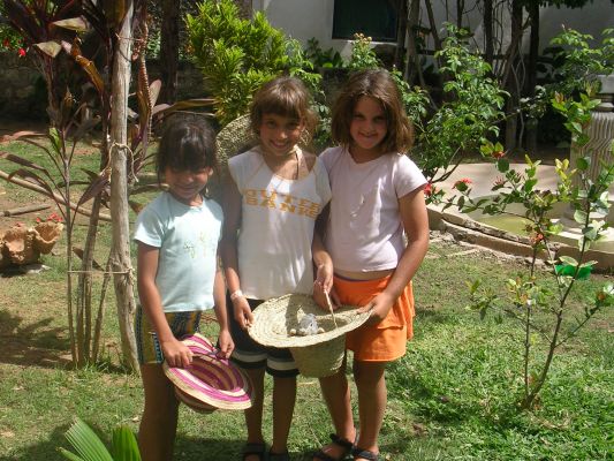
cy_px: 230
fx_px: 869
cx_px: 307
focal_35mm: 49
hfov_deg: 38.9
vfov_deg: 29.7
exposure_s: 1/196
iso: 50
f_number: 6.2
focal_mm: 7.5
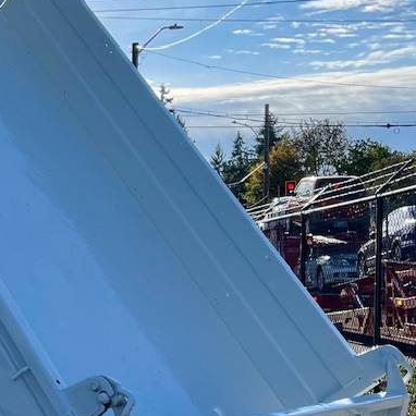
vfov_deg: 23.3
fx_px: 1006
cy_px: 265
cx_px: -140
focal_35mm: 74
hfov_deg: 21.0
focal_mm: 5.1
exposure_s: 1/3922
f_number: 1.6
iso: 32
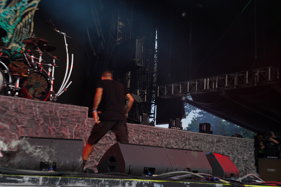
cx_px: 140
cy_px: 94
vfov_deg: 24.2
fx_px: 437
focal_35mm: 56
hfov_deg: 35.6
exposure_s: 1/60
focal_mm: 56
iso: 100
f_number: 5.6
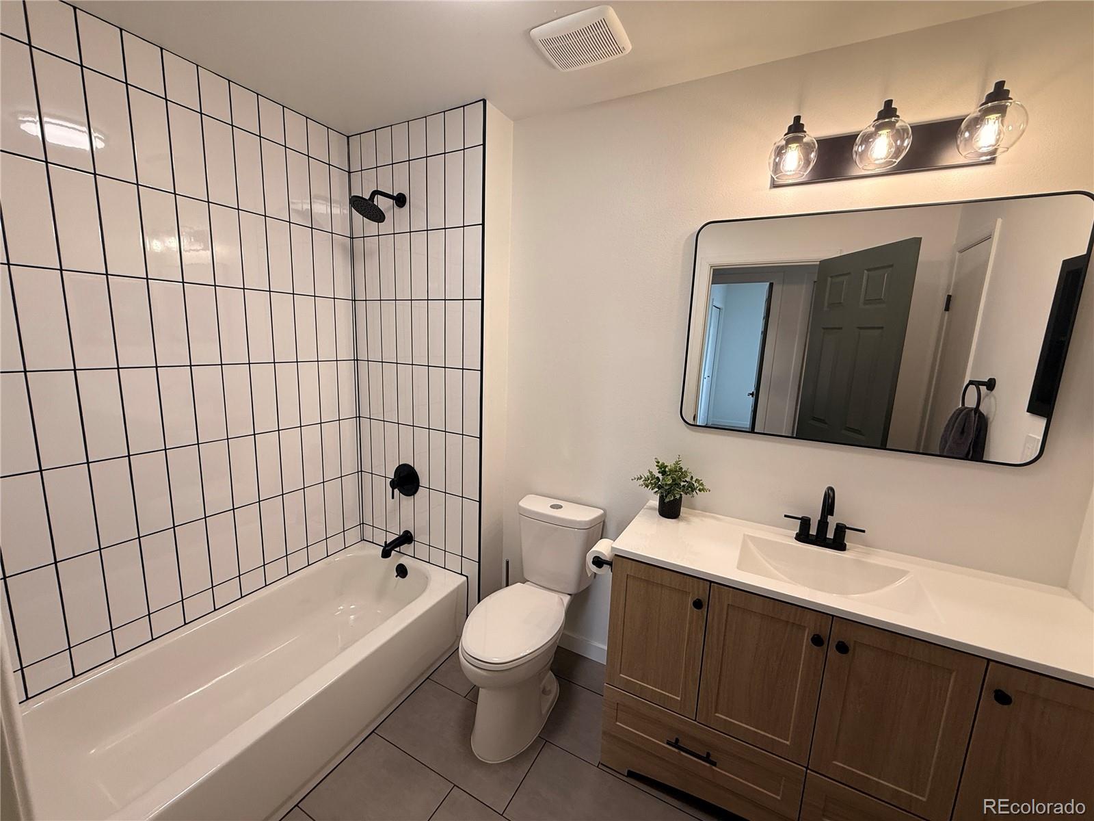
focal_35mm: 14
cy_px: 410
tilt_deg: -9.5
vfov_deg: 85.7
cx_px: 547
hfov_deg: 102.1
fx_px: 442
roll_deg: -2.7
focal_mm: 2.22
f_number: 2.2
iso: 100
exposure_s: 1/120
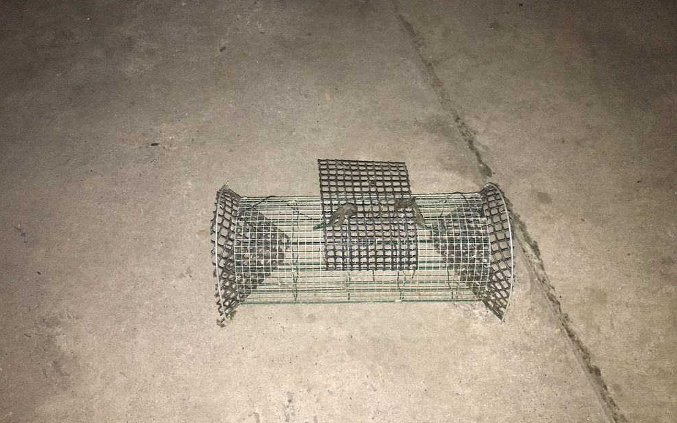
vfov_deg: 40.6
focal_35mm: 31
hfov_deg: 61.2
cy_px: 215
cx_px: 337
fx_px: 572
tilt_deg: -54.2
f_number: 2.2
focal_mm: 4.15
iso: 250
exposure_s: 1/17
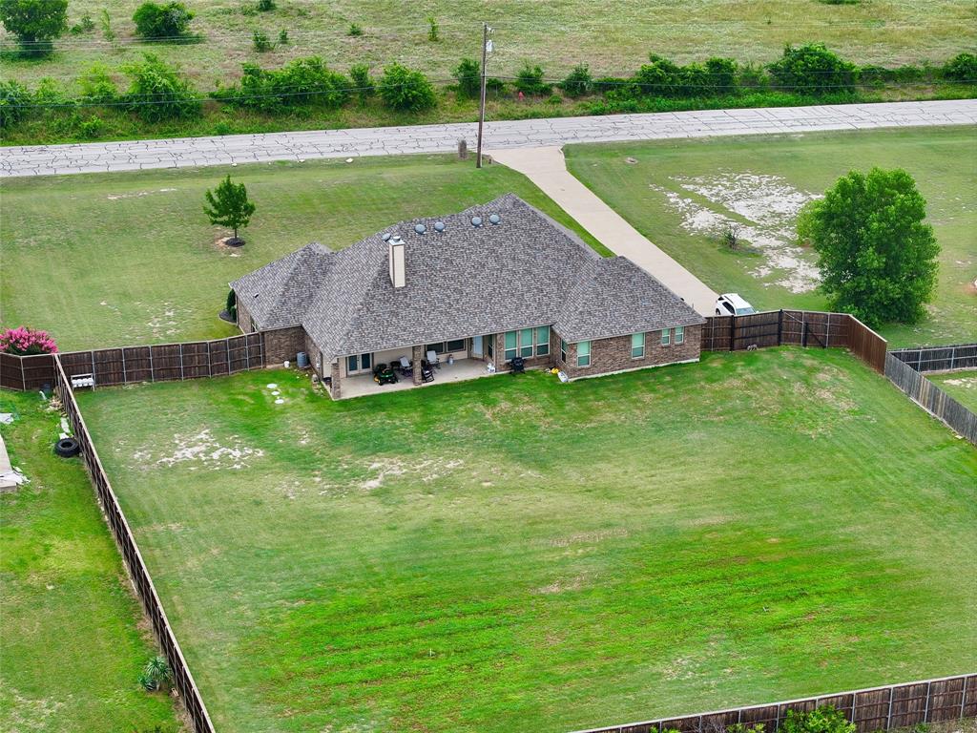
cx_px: 488
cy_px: 366
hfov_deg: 27.8
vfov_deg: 21.0
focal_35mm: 70
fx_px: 1976
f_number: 2.8
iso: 100
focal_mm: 19.35
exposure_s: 1/500
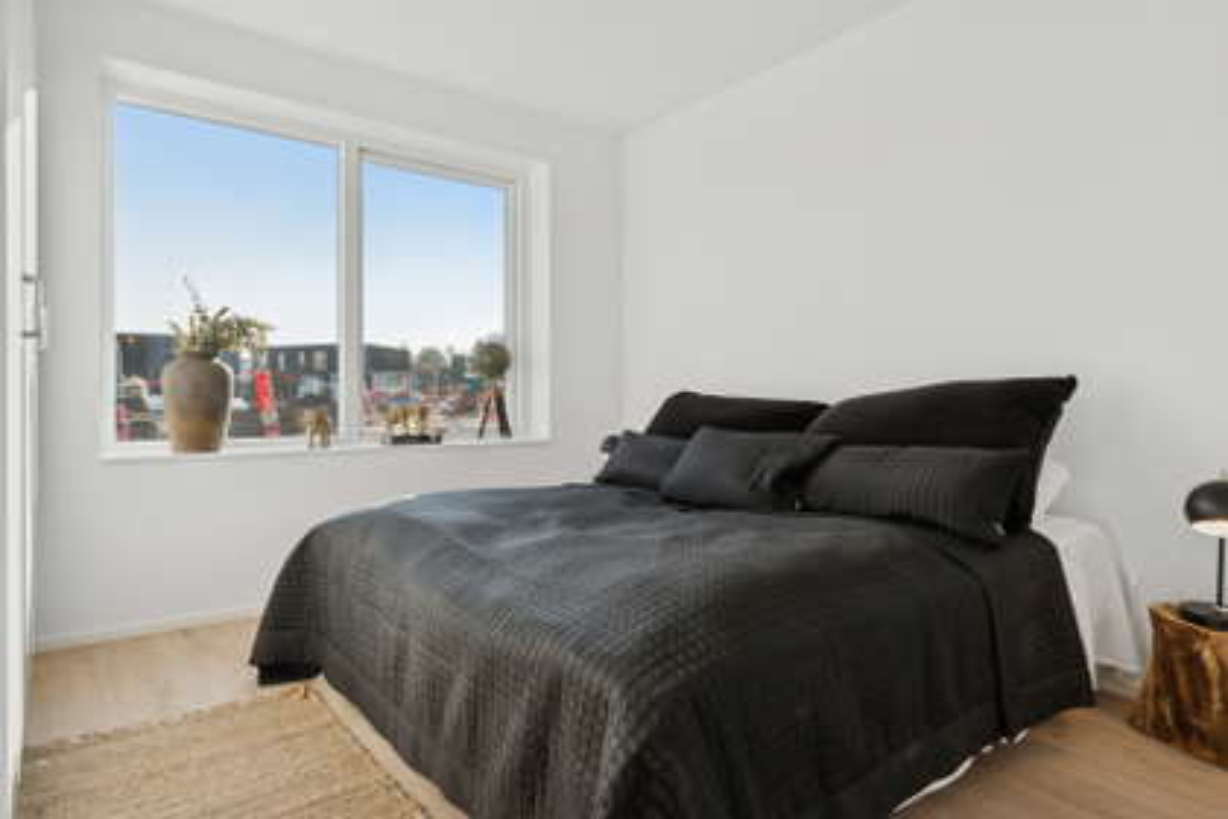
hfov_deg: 79.2
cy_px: 410
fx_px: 742
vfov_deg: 57.8
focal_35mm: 22
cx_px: 614
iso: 200
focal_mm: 14.5
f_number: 8
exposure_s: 1/250
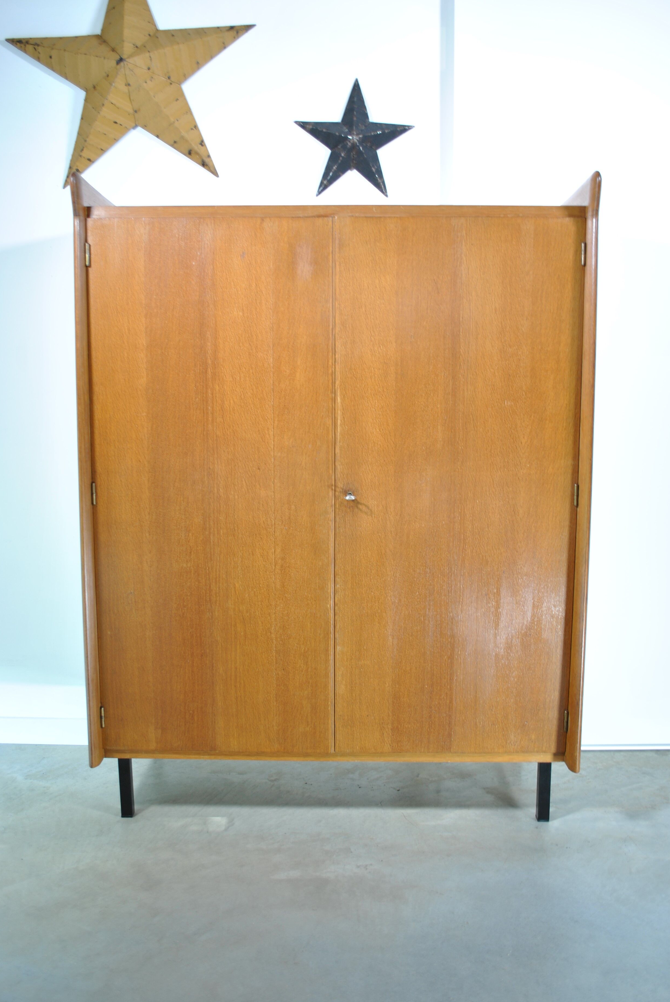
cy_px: 500
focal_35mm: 31
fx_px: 863
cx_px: 336
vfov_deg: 60.2
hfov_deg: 42.4
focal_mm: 20
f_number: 3.8
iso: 100
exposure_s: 1/10
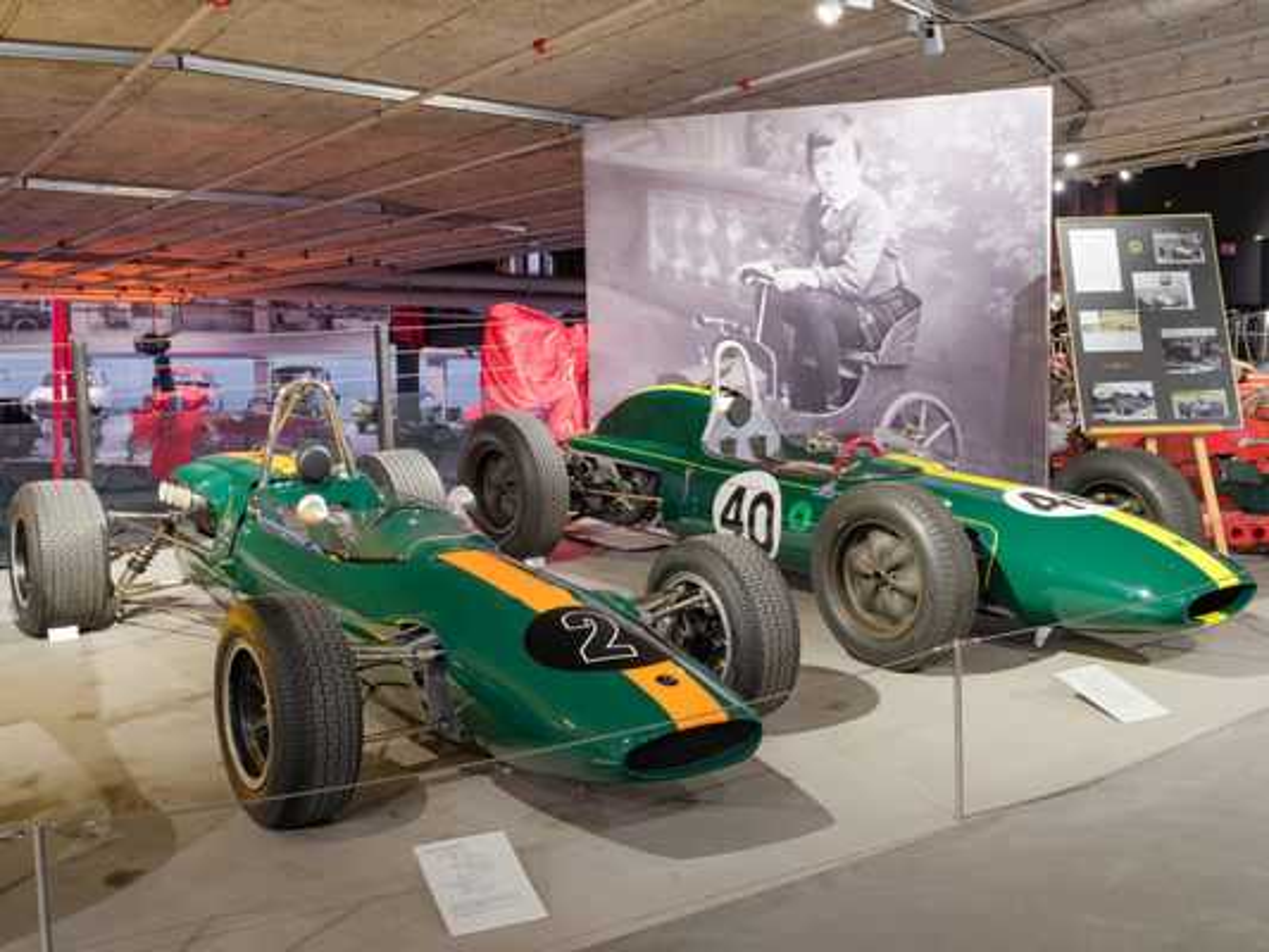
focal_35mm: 38
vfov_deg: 37.7
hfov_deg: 49.0
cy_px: 476
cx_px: 634
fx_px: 1393
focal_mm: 48.2
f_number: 16
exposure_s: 3.7
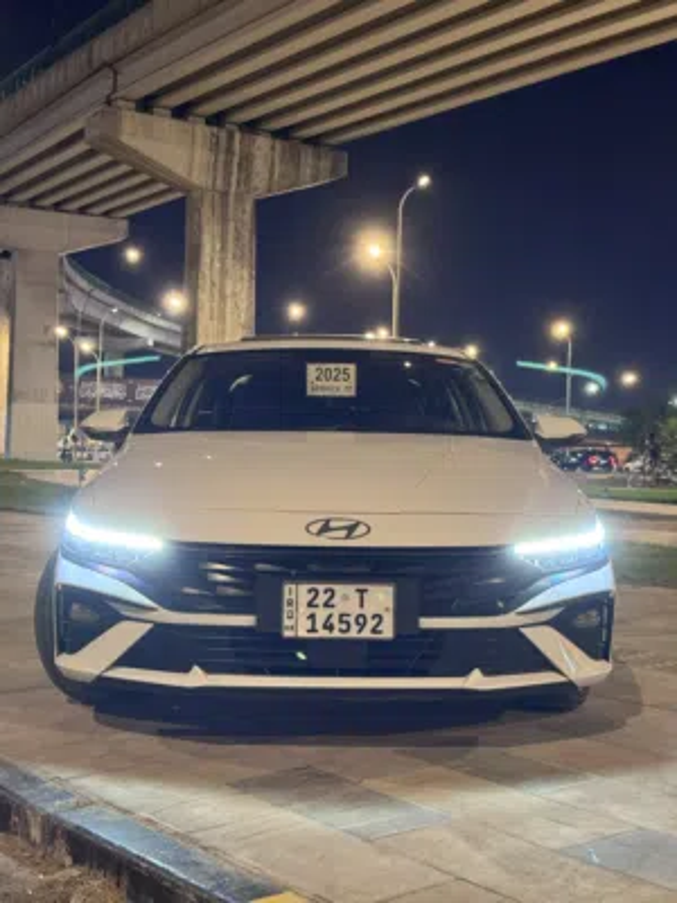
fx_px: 1252
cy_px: 452
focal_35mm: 48
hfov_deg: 30.3
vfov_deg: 39.7
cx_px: 338
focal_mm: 6.76
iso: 400
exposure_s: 1/33
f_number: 1.78
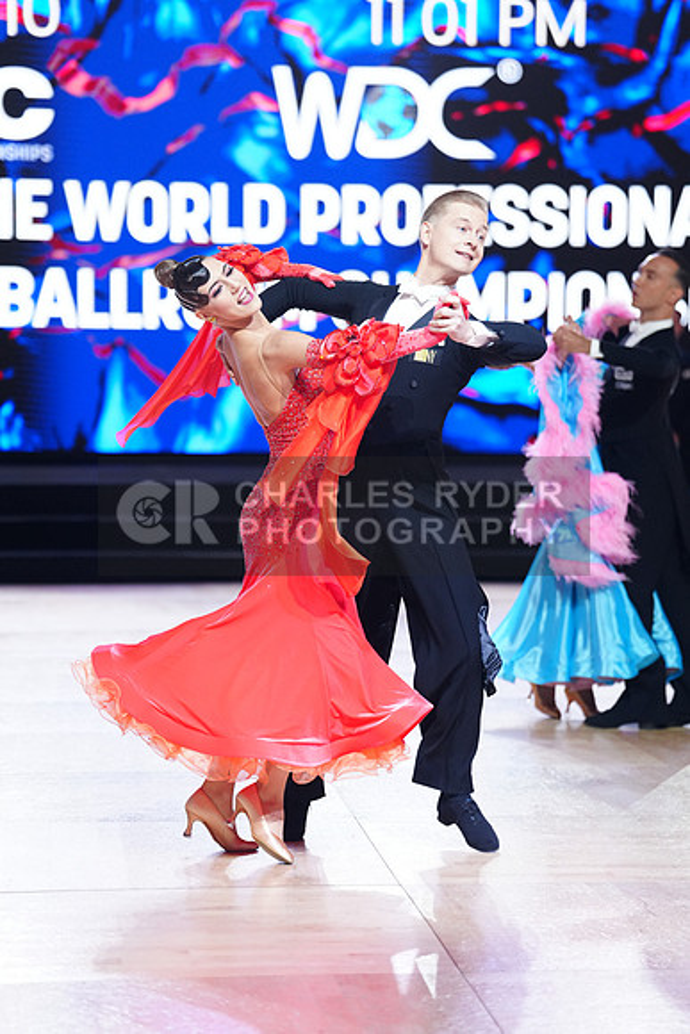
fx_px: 3074
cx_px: 345
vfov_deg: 19.1
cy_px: 517
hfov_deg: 12.8
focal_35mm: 107
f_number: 2.8
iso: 2000
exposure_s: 1/500
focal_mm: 107
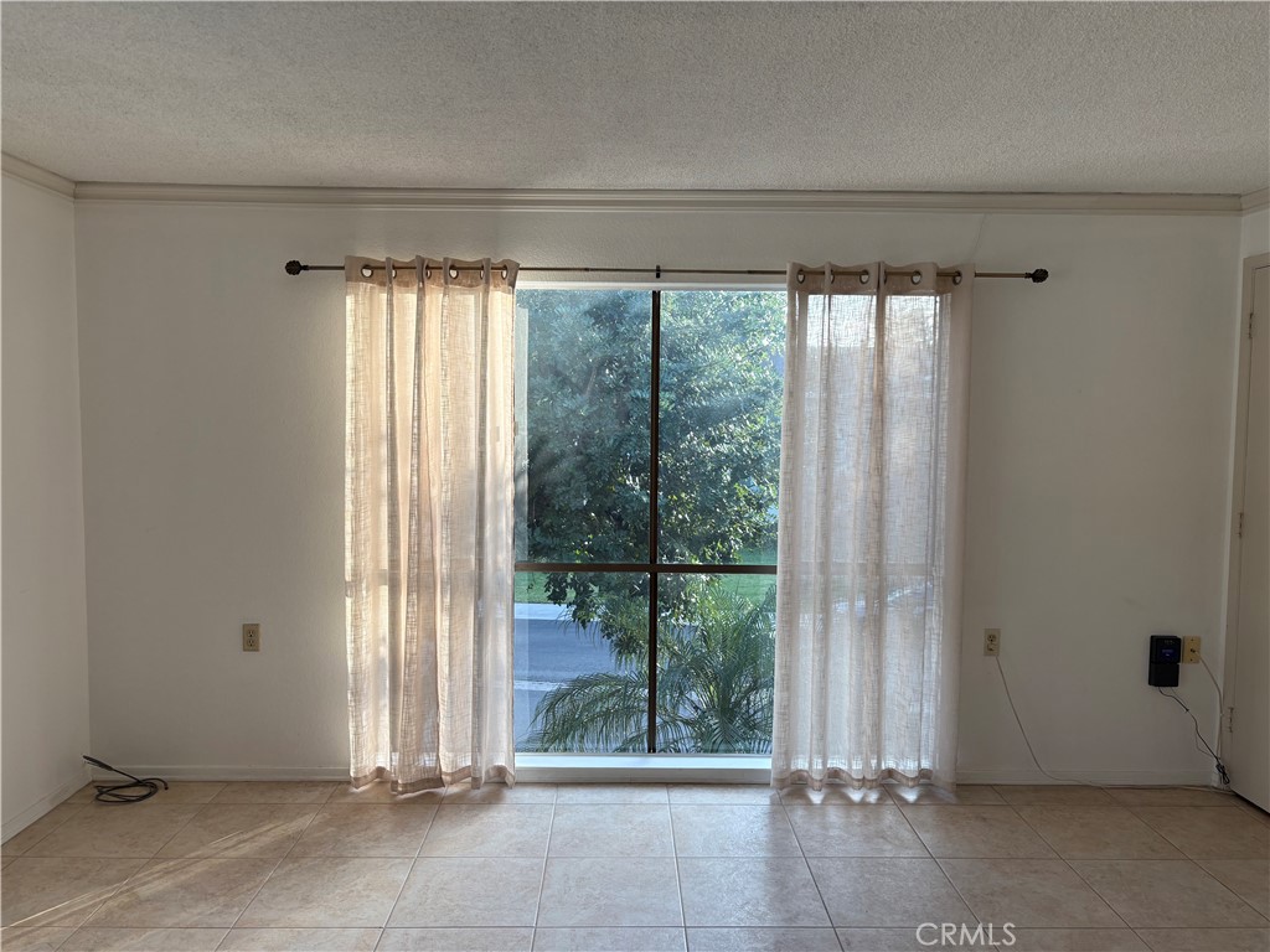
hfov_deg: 67.3
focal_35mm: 26
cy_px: 476
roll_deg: +0.1
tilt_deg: -2.8
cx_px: 635
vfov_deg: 53.1
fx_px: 954
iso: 40
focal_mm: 5.96
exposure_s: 1/211
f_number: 1.6
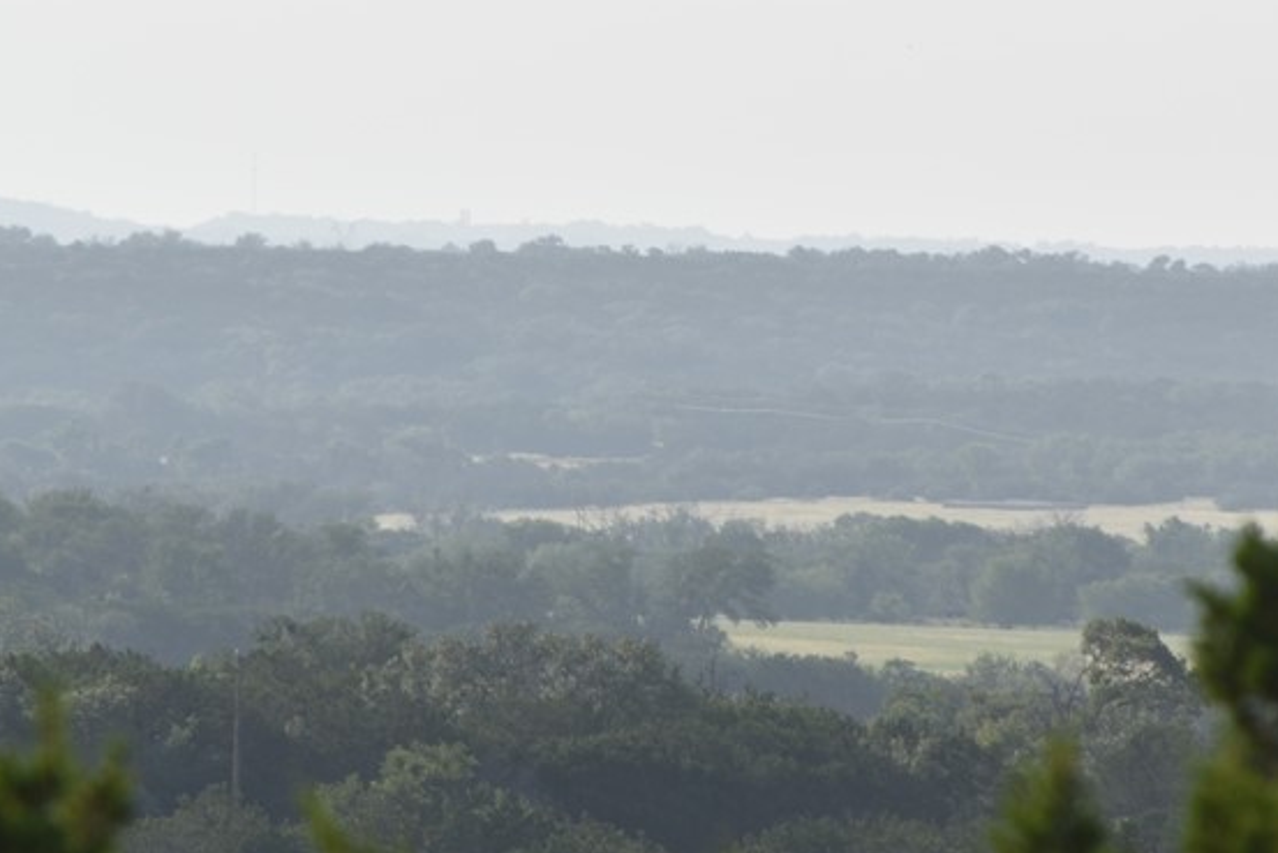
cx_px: 679
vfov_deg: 2.3
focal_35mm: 589
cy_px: 509
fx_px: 20914
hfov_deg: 3.5
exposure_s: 1/200
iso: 100
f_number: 10
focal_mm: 200
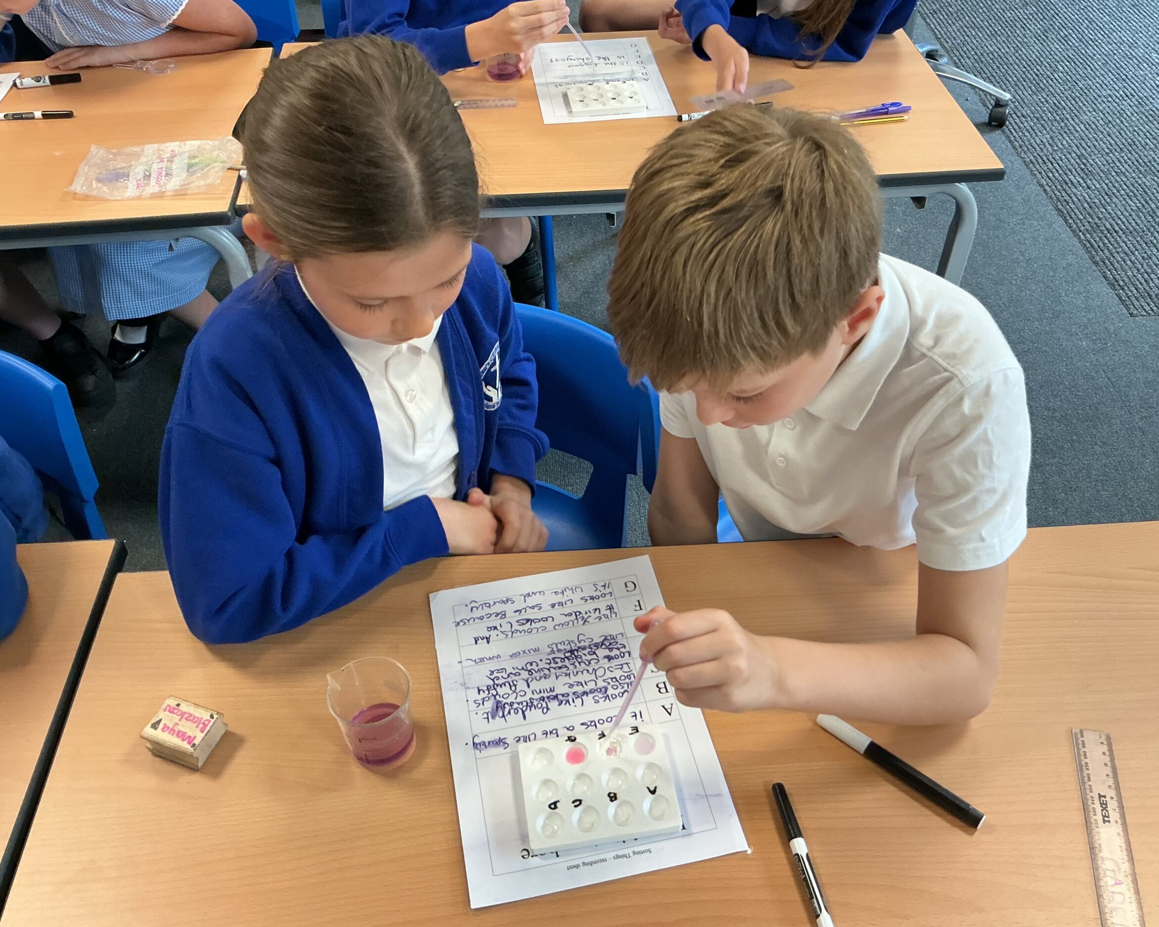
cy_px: 473
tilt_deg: -45.1
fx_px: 1063
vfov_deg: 47.1
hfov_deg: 57.2
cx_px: 594
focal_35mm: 31
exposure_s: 1/60
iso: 100
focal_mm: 3
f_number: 1.8
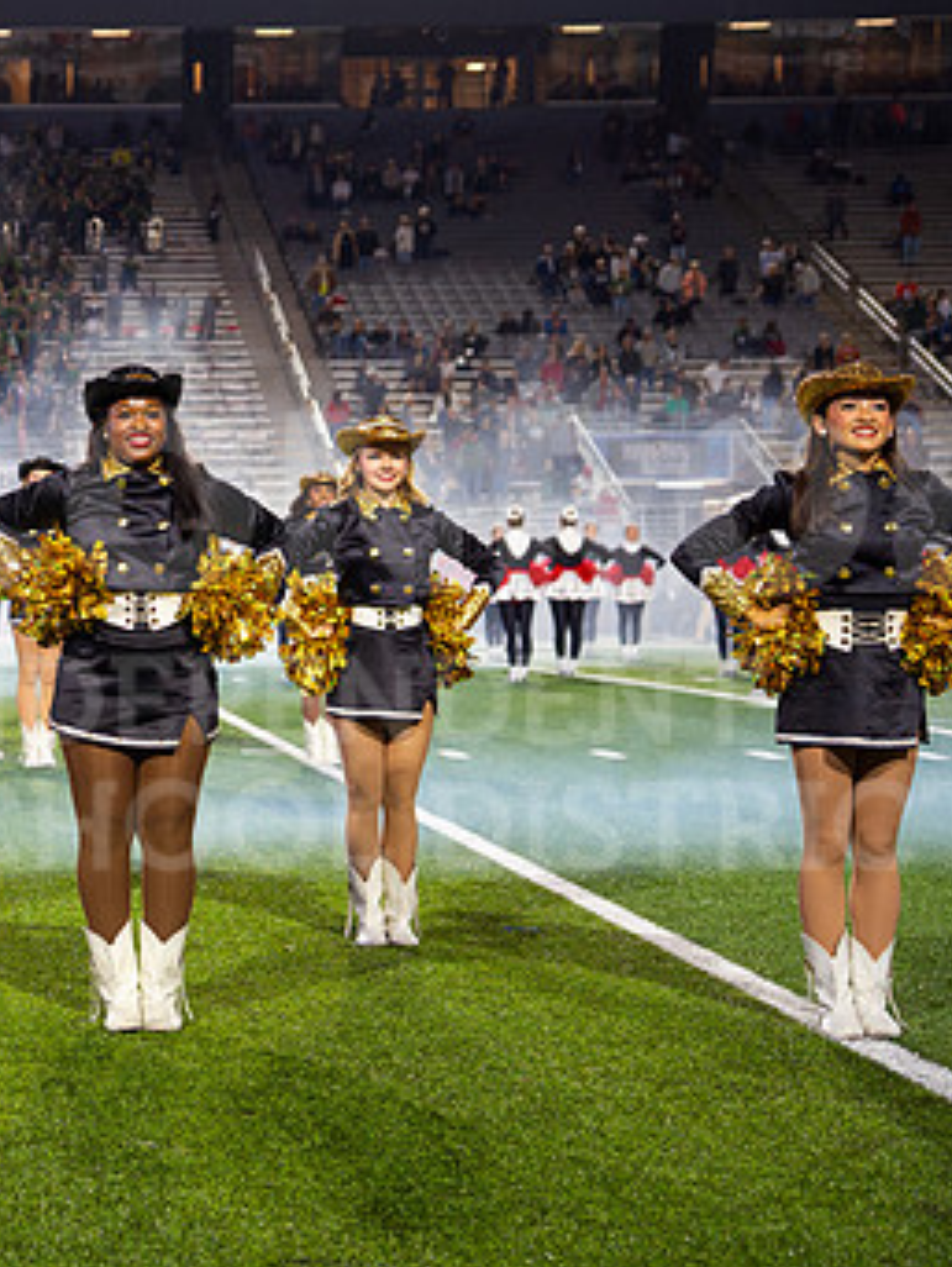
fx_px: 3259
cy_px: 583
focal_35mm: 89
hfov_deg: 16.2
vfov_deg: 22.0
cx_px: -48
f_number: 3.2
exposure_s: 1/1250
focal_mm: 54
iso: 2500
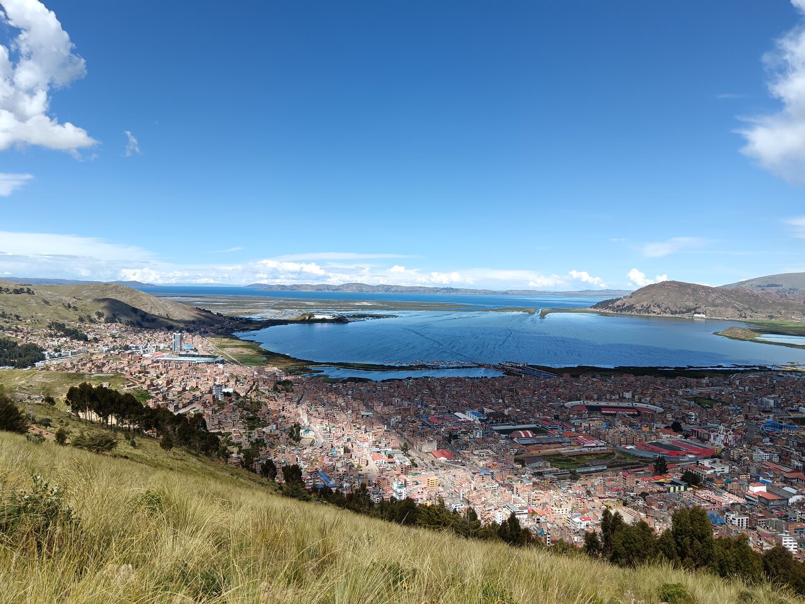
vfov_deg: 51.4
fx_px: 628
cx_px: 402
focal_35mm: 27
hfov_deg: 65.3
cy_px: 302
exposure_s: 1/949
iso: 104
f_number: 1.9
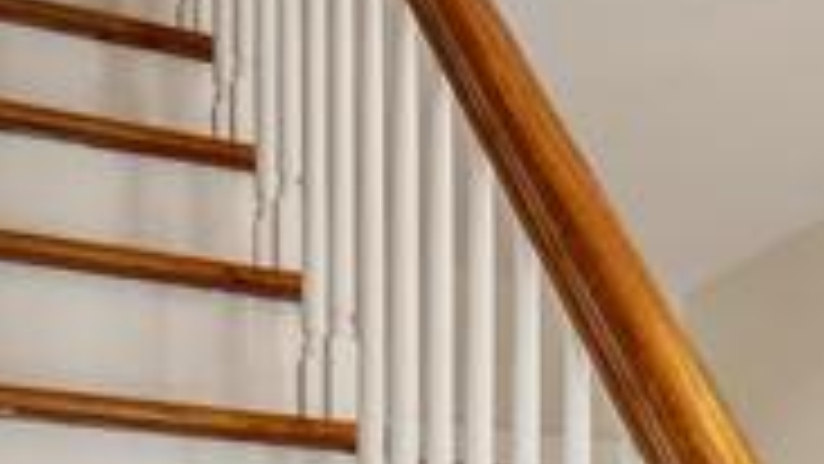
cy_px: 784
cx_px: 1004
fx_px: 1792
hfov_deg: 23.5
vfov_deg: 13.5
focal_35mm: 82
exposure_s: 1/25
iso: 400
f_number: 8
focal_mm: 14
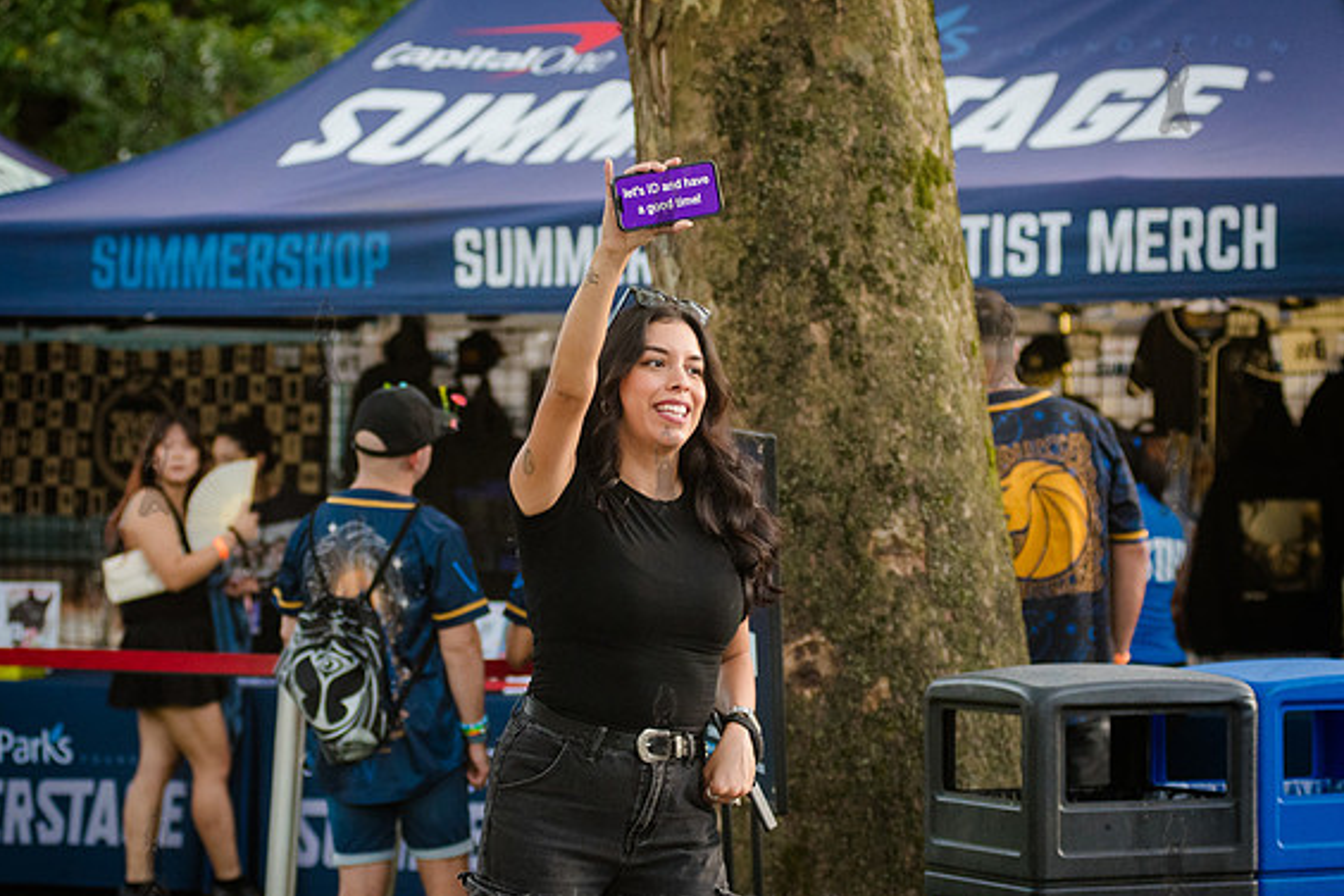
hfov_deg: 18.3
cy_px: 472
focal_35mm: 112
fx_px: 4181
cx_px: 639
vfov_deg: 12.2
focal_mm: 80
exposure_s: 1/250
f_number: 3.5
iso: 2000
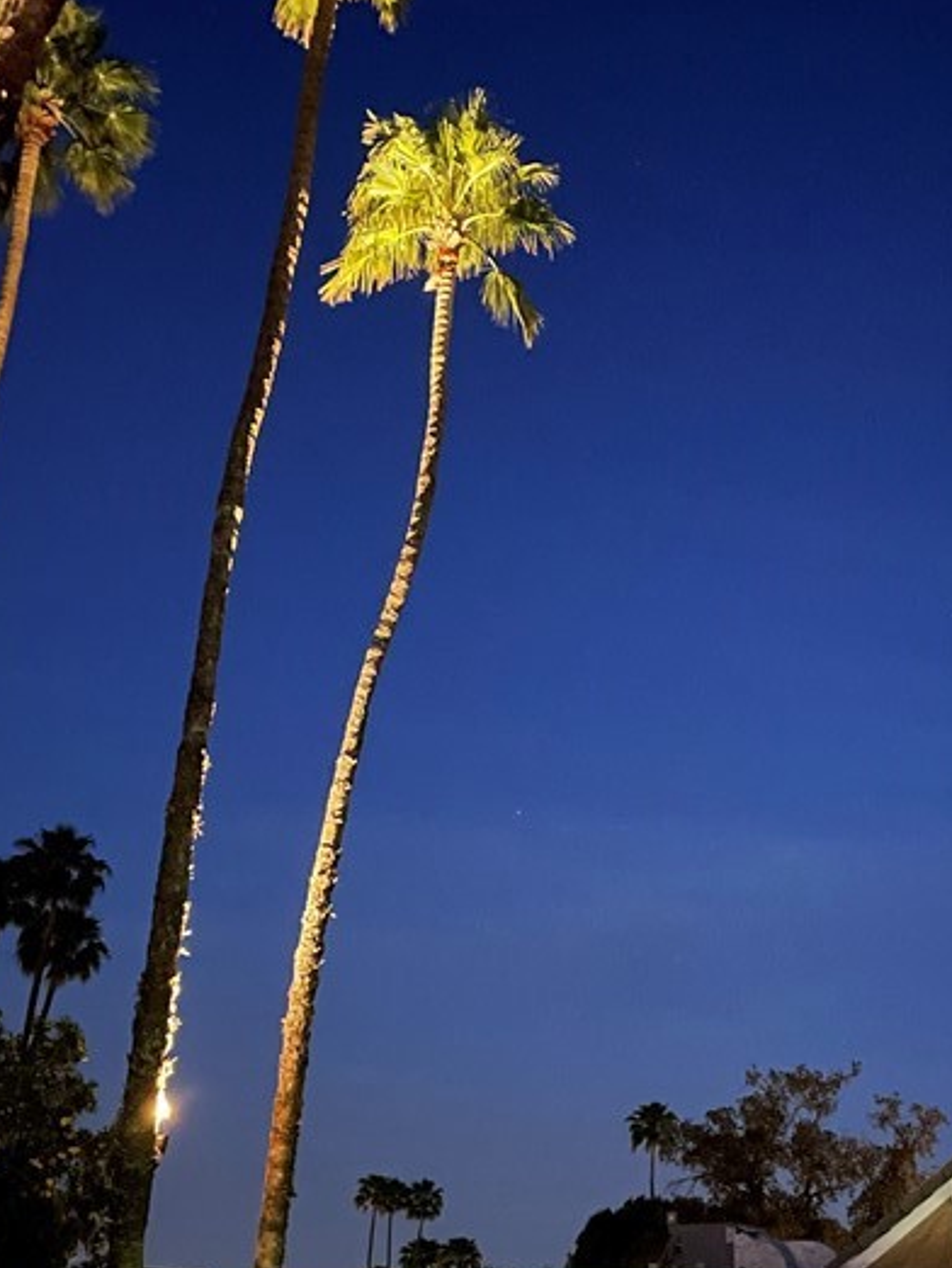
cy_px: 792
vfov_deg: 37.3
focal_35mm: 51
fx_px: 1869
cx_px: 668
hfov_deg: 28.3
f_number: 1.6
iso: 800
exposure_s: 1/4
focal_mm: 4.2
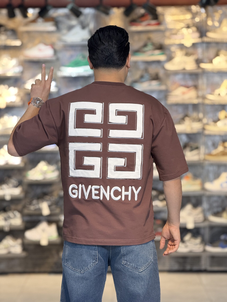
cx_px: 114
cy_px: 151
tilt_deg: -1.8
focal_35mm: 120
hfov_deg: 12.3
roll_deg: +0.5
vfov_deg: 16.4
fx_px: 1049
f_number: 2.8
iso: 400
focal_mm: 15.66
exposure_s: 1/100
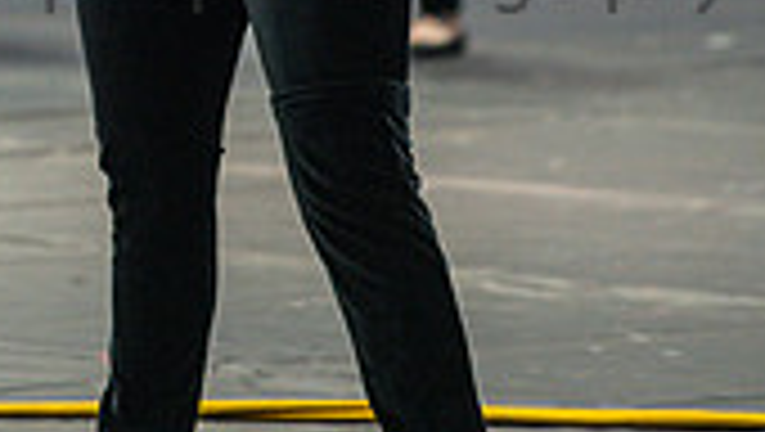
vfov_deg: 2.2
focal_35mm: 555
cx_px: 108
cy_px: -450
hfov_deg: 3.9
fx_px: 11269
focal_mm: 200
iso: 5000
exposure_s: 1/500
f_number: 4
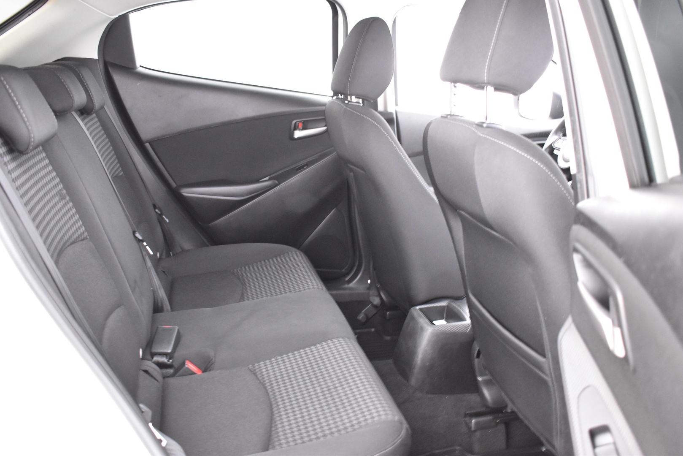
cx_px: 342
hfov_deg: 57.2
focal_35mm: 33
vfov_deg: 40.0
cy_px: 228
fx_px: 626
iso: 3200
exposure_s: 1/3
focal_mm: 22
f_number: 3.8
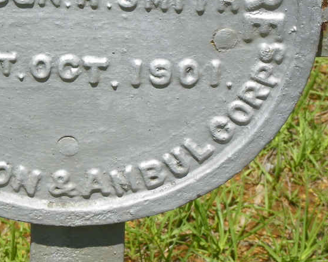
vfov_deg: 5.8
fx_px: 2591
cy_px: 7
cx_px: 88
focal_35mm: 267
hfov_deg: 7.2
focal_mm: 22.4
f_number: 6.3
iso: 64
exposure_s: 1/320
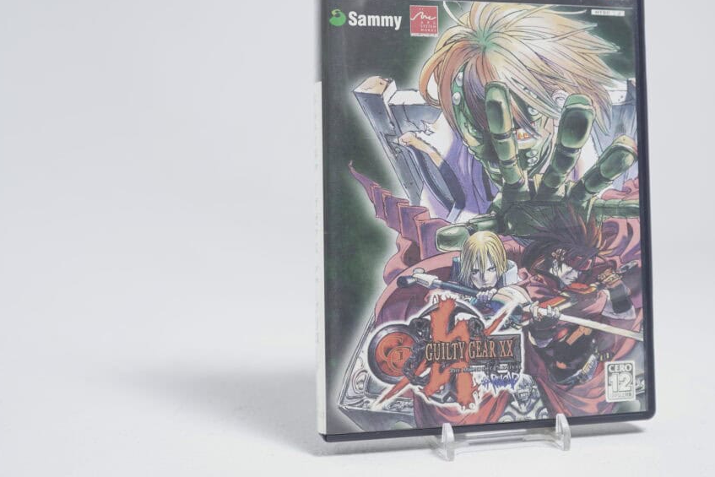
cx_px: 484
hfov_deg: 38.4
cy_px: 173
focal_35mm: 51
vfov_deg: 26.4
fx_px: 1013
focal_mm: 36
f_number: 4.5
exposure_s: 1/6
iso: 100
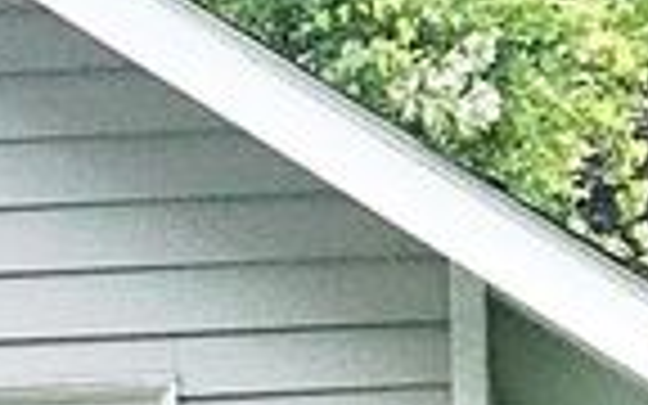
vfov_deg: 7.3
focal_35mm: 173
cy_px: 806
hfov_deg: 9.7
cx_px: -1202
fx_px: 3055
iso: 25
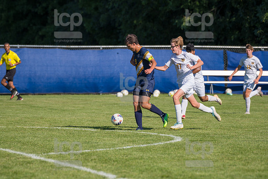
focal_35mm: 290
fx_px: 2159
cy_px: 90
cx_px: 134
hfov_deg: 7.1
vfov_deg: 4.7
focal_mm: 290
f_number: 5.6
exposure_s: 1/2000
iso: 320
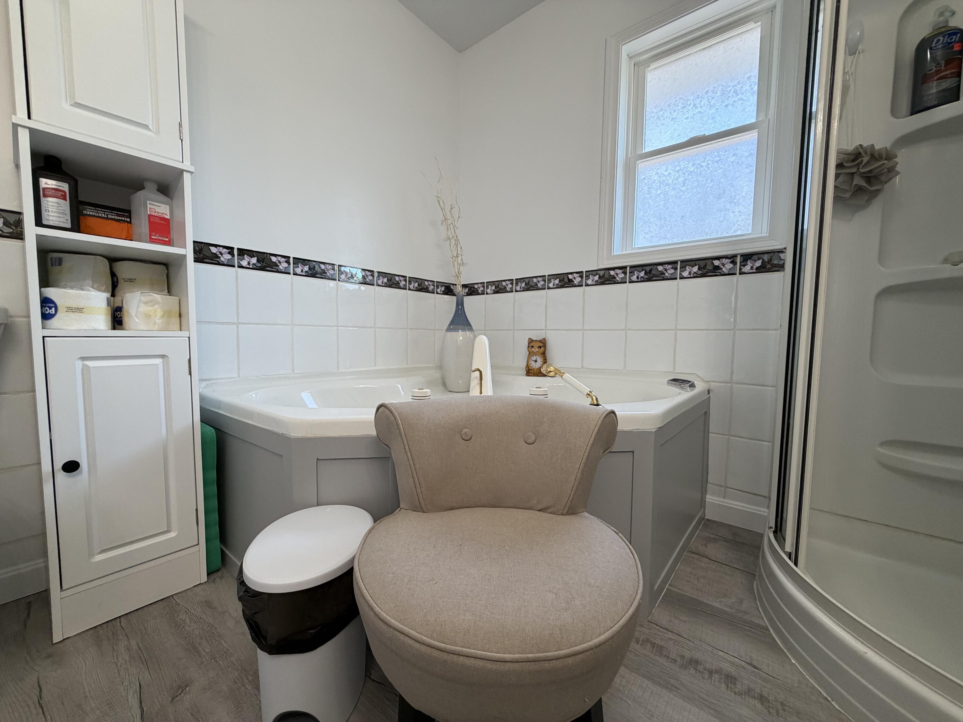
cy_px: 361
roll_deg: -1.2
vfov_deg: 85.7
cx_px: 482
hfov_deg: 102.1
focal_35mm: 14
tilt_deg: -4.3
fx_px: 389
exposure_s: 1/120
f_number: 2.2
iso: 200
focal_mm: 2.22
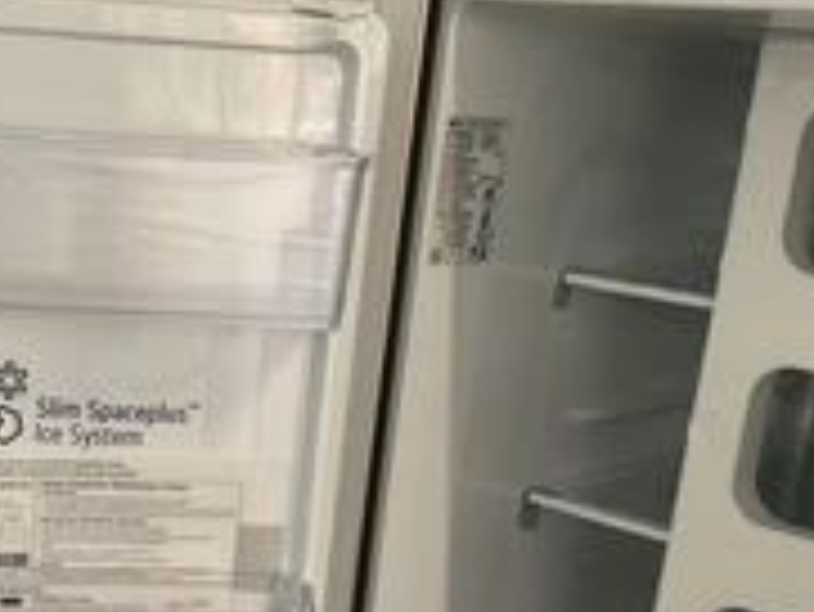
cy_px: 580
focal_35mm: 64
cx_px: 148
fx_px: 1506
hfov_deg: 29.5
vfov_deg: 22.3
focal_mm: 3
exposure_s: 1/60
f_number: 1.8
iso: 64
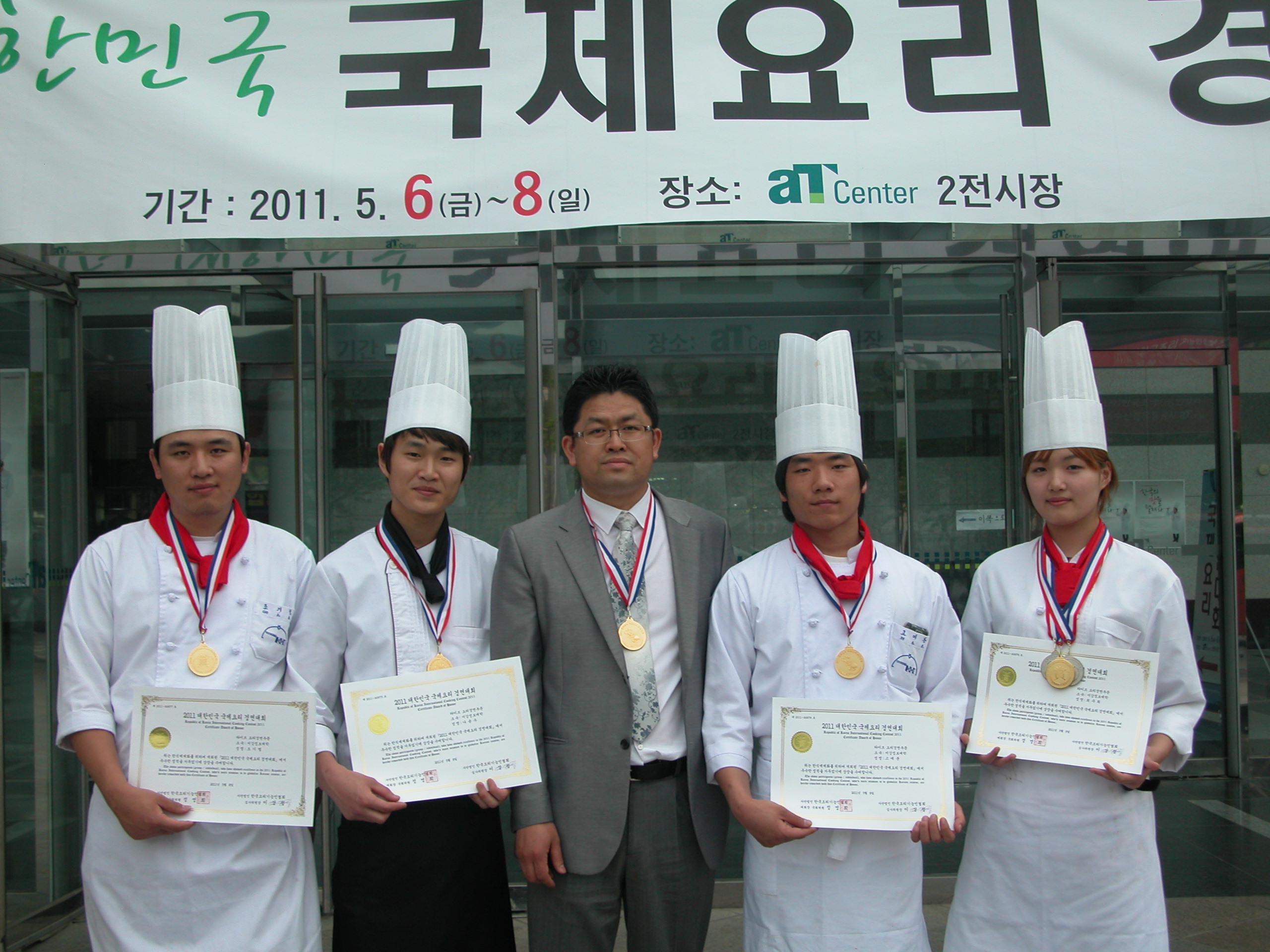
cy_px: 476
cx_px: 635
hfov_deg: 38.2
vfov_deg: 29.1
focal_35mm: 50
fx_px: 1834
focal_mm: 12.7
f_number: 3.4
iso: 100
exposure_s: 1/68
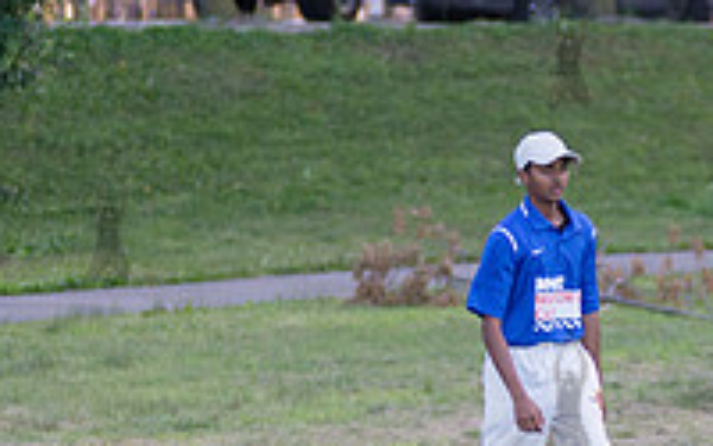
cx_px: 567
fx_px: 5752
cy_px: 391
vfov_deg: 4.4
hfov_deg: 7.1
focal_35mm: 296
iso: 1600
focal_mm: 100
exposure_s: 1/1250
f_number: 2.8
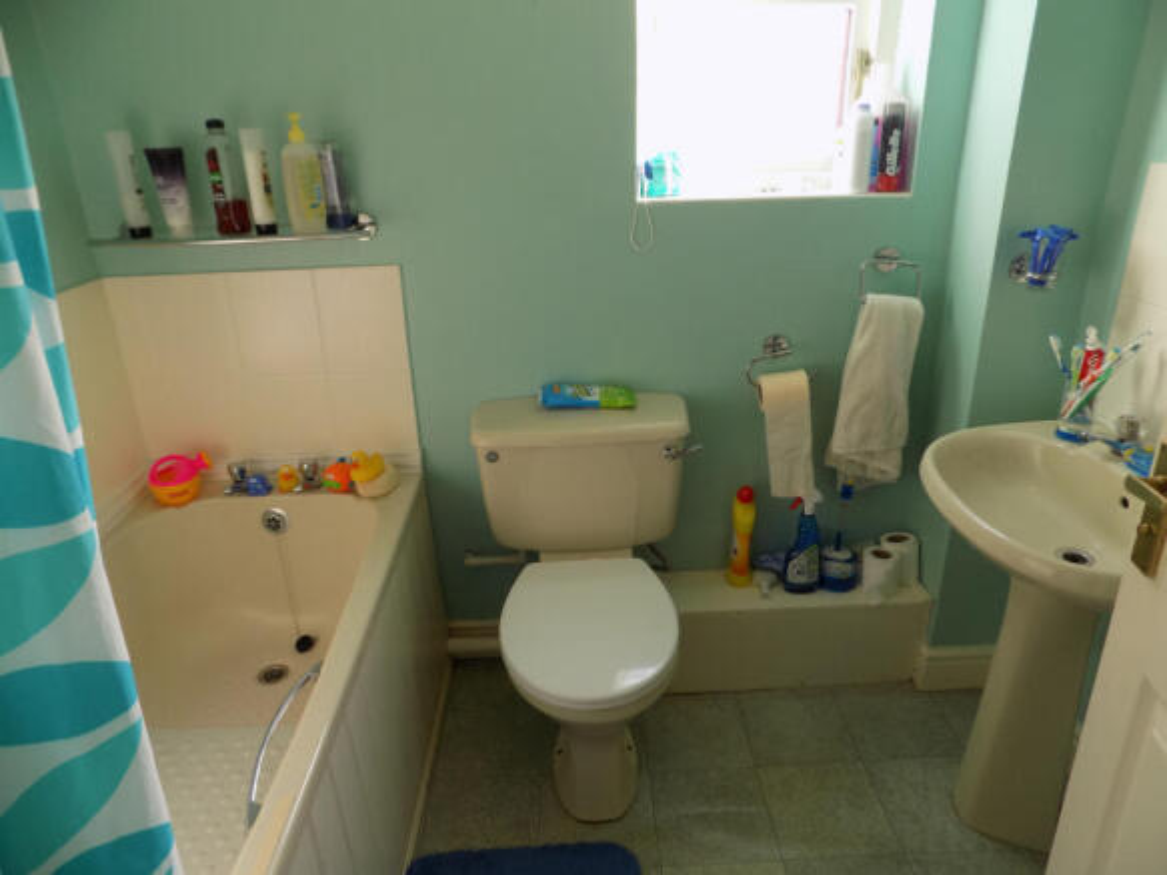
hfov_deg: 73.9
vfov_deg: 58.9
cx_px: 584
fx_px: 775
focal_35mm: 23
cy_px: 438
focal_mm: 4
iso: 80
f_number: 3.1
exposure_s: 1/40
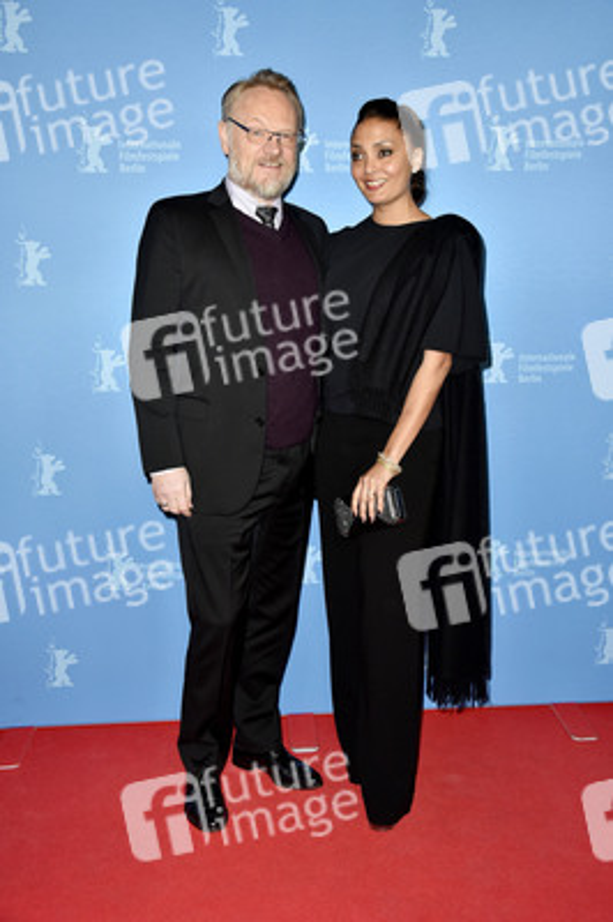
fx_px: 972
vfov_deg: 50.7
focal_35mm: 38
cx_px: 306
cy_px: 461
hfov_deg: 35.0
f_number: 5.6
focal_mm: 38
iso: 640
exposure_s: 1/125
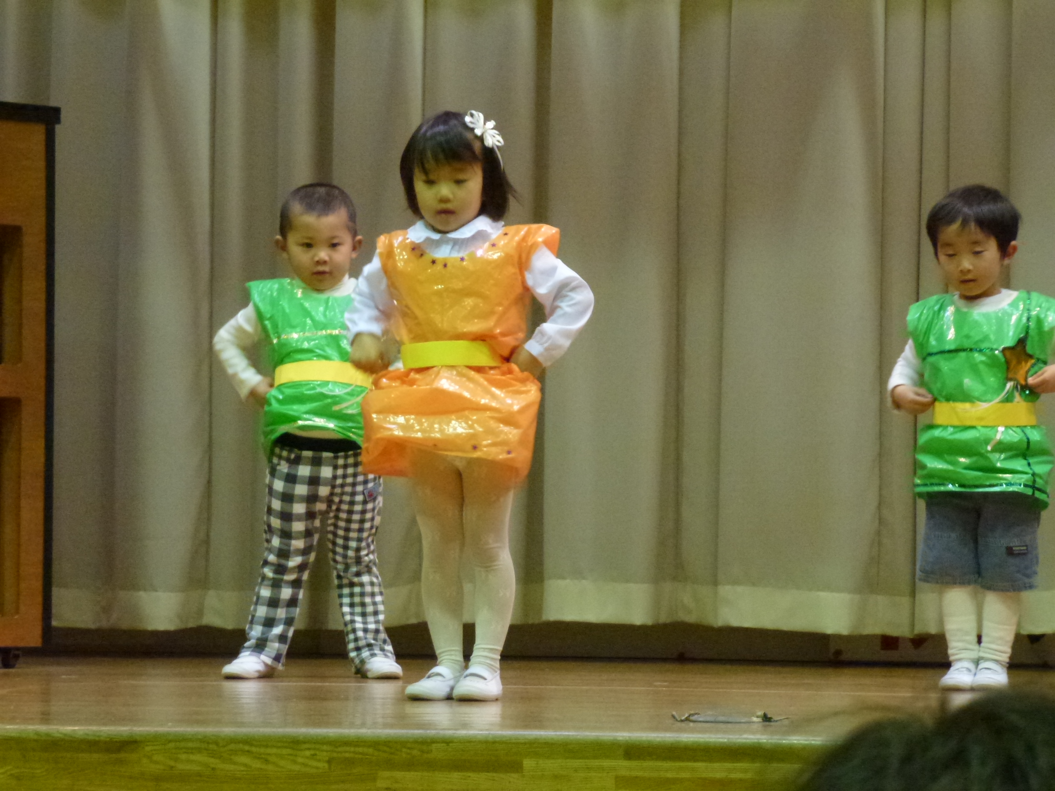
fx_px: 4328
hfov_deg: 13.9
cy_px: 396
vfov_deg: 10.4
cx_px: 528
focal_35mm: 142
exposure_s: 1/20
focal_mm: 25.5
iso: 800
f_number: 5.3
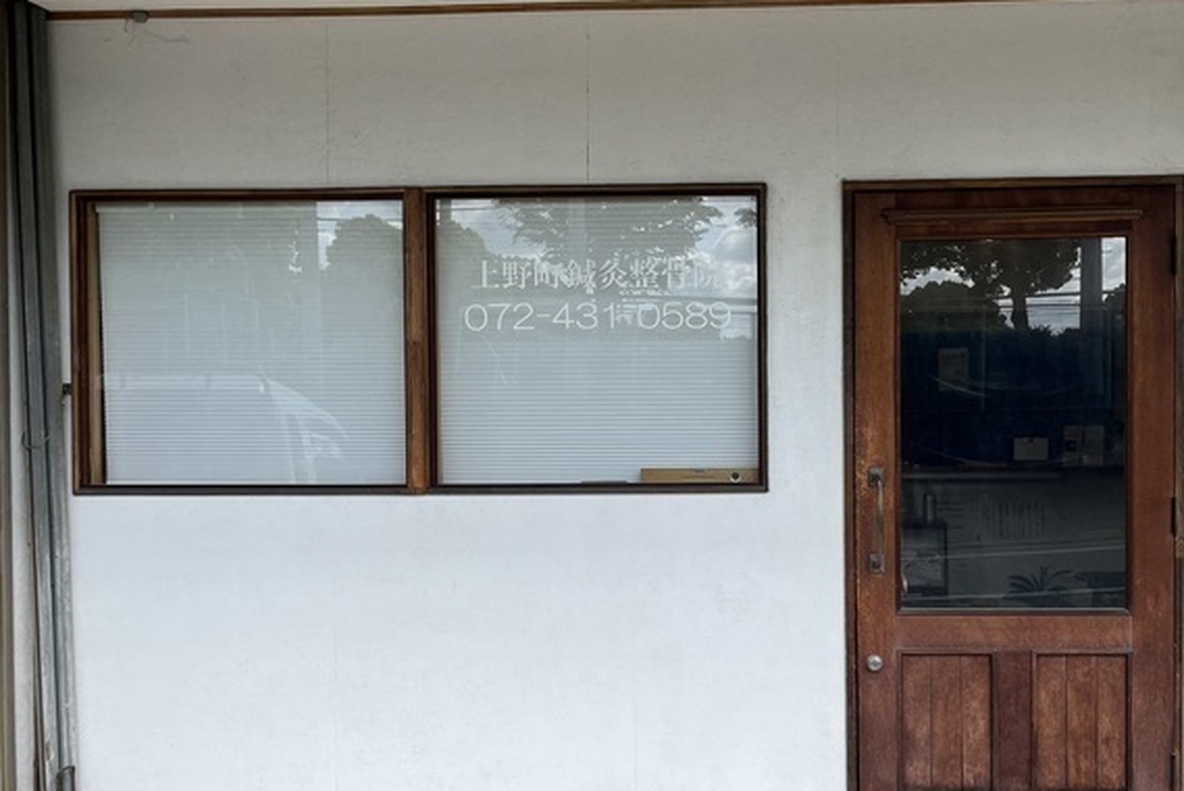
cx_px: 753
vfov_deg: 35.1
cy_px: 433
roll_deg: +0.4
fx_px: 1250
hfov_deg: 50.1
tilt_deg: -0.7
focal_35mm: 38
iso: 50
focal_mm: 5.1
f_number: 1.6
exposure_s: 1/1890
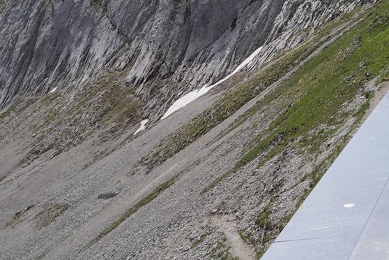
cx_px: 523
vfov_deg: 14.3
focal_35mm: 86
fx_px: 929
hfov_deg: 21.2
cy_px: -181
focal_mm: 24
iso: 100
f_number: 14
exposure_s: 1/100
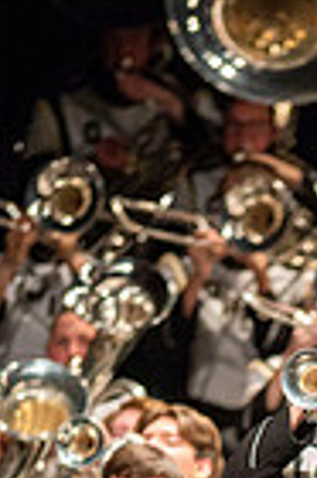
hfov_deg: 1.4
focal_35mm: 961
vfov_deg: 2.1
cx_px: 373
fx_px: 12724
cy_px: 669
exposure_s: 1/500
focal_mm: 300
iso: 3200
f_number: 2.8
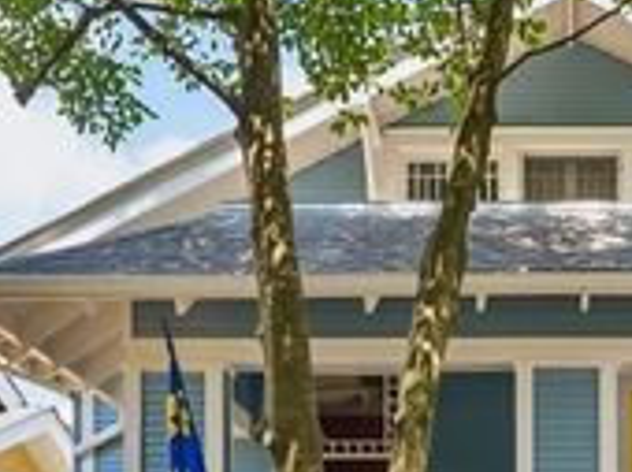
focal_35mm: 68
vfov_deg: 20.7
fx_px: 1240
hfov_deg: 27.6
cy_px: 504
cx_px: 569
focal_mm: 24
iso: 400
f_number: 13
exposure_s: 1/40
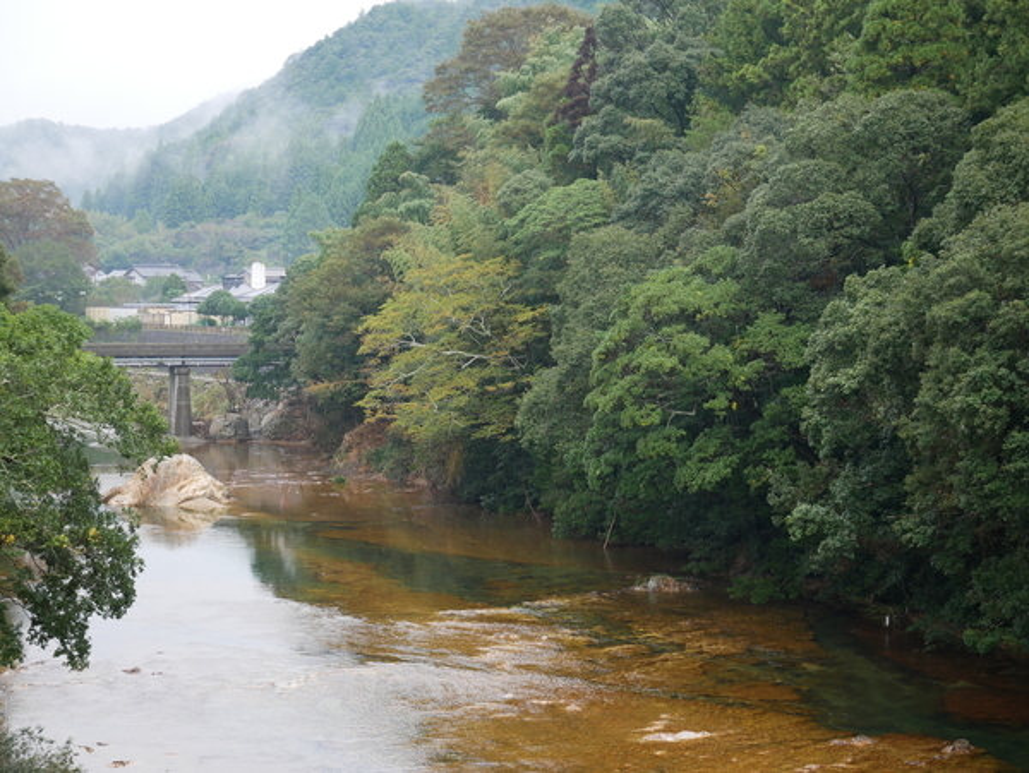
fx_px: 1904
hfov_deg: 30.2
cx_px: 514
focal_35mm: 64
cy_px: 386
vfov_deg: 23.0
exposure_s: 1/80
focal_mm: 32
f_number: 5
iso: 320
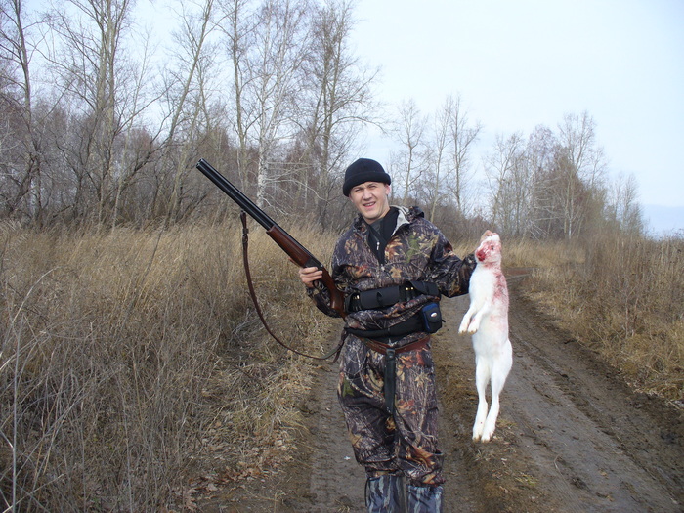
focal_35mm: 37
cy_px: 256
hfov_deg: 50.1
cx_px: 342
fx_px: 731
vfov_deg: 38.7
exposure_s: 1/400
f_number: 2.8
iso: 80
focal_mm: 6.1
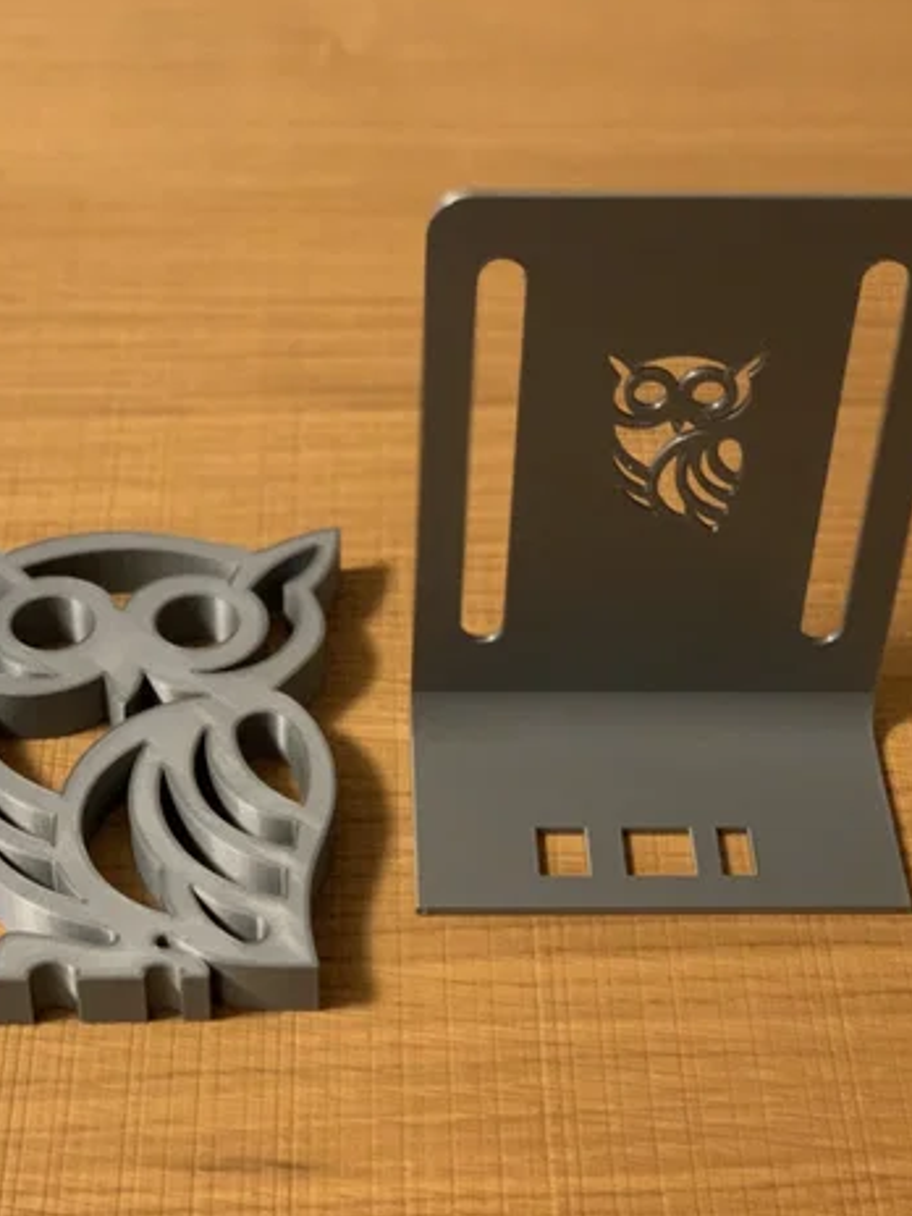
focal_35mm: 70
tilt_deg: -44.7
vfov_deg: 27.7
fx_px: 2459
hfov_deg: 21.0
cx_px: 410
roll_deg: -2.0
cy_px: 769
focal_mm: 6
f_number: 2.4
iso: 640
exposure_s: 1/30
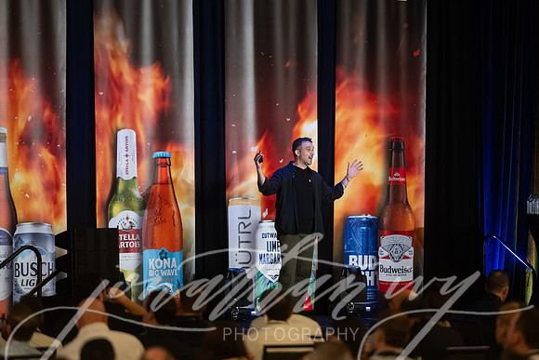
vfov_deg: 6.9
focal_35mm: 201
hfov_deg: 10.3
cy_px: 180
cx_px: 270
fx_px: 3004
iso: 8000
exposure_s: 1/320
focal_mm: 200
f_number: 2.8
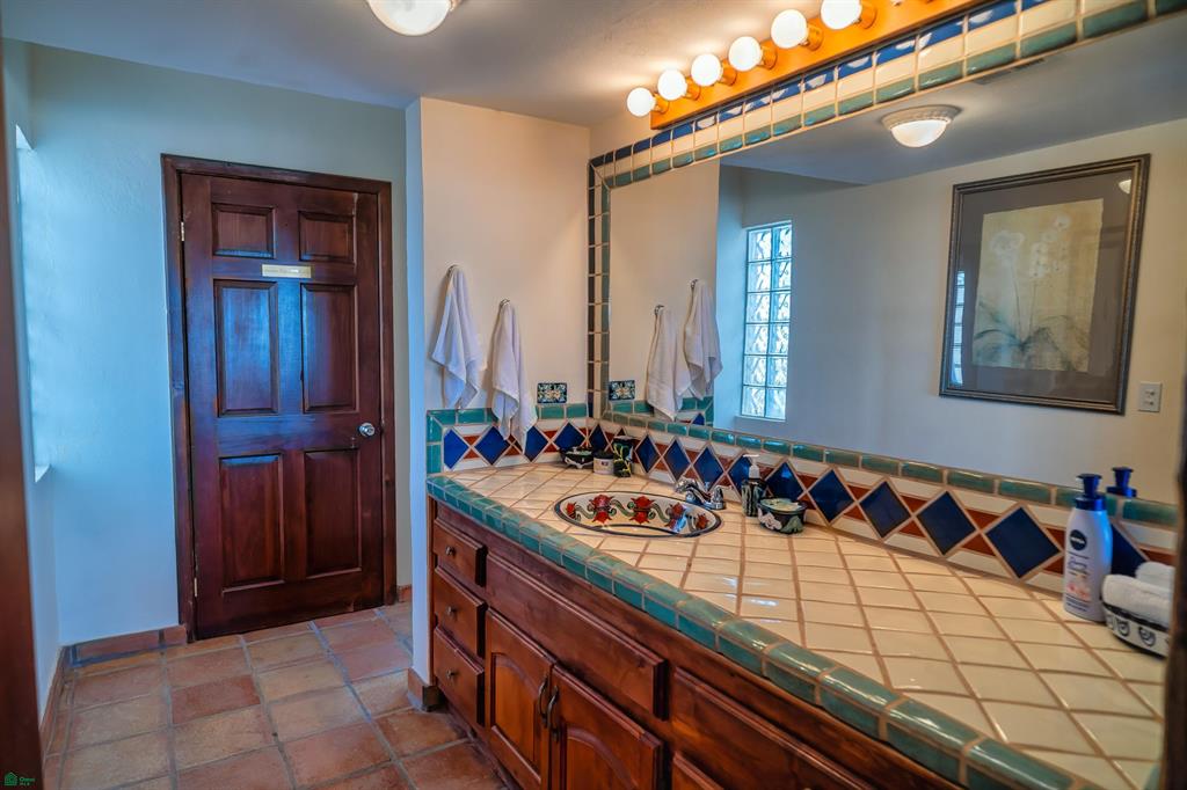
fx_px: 659
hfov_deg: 84.0
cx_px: 594
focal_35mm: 20
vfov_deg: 61.9
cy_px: 395
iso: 250
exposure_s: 1/125
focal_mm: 20
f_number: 4
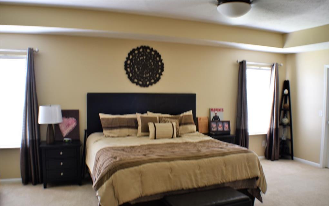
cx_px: 165
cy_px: 109
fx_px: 359
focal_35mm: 40
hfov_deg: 49.3
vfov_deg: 32.0
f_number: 4
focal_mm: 26
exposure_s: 1/6
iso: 100
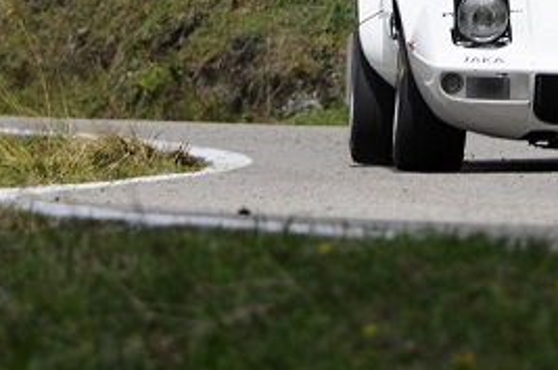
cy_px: 0
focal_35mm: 675
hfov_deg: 3.1
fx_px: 10444
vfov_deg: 2.0
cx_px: 401
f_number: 8
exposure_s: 1/800
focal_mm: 200
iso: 500
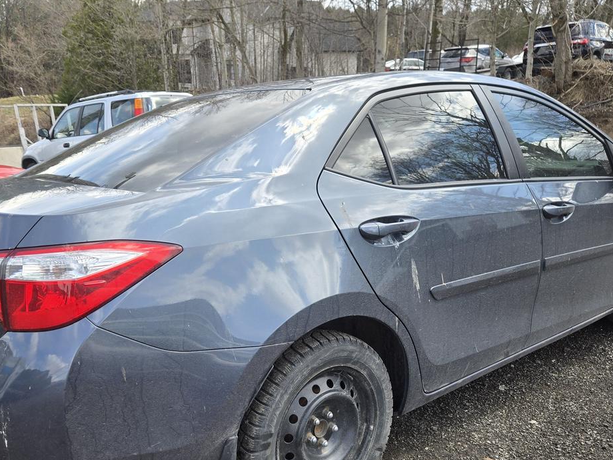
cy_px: 304
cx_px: 286
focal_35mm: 32
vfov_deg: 43.6
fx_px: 567
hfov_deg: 56.8
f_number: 1.8
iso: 25
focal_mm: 5.4
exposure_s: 1/472
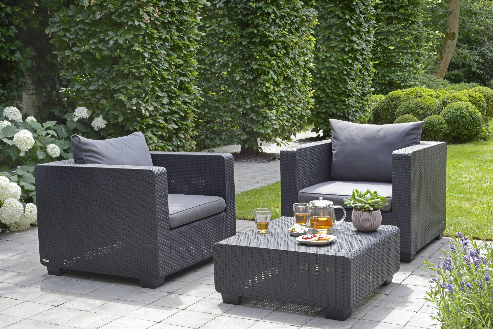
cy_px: 164
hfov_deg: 39.6
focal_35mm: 50
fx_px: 685
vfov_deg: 27.0
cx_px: 246
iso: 200
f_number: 16
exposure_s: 1/20
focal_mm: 50
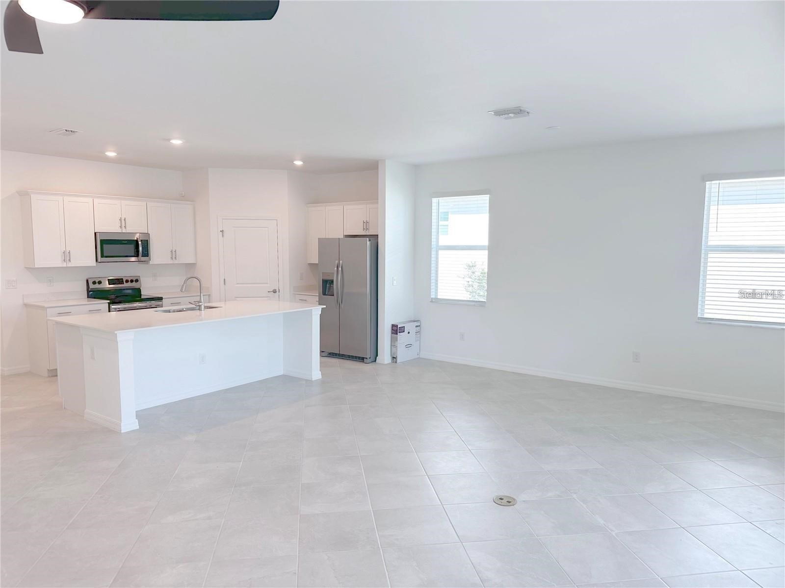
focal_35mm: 24
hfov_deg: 71.6
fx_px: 544
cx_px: 392
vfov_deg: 56.8
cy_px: 294
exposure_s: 1/163
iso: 100
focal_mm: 6.86
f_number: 1.78
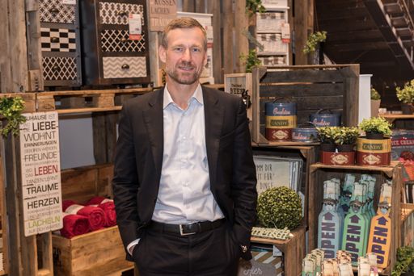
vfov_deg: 24.2
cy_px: 138
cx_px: 207
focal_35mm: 56
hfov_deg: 35.6
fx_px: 644
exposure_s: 1/100
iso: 1000
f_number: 5.6
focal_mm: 56
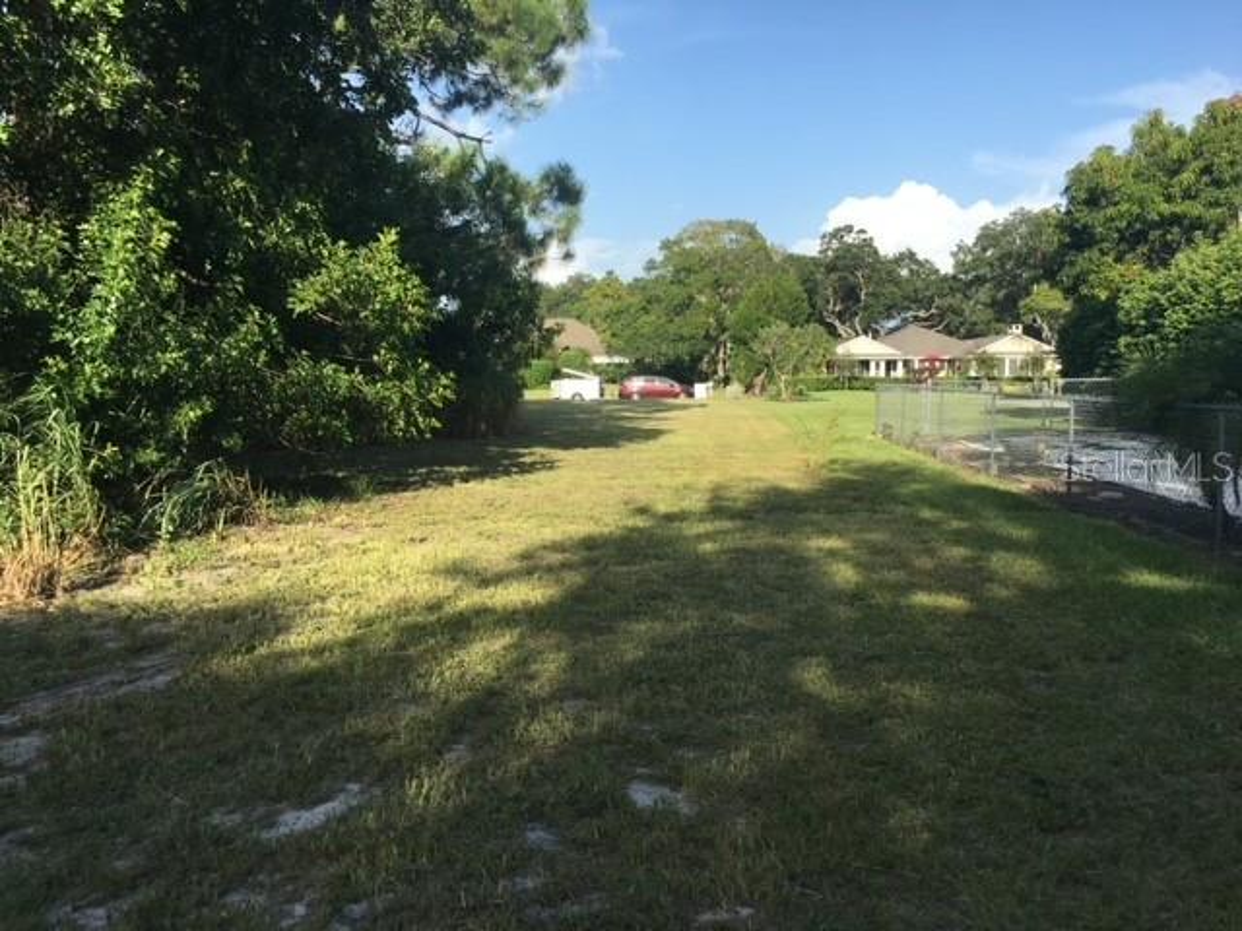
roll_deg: +0.0
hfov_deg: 61.7
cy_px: 466
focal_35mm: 29
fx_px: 1041
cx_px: 621
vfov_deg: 48.2
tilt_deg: -3.3
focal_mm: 4.15
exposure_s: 1/986
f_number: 2.2
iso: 25
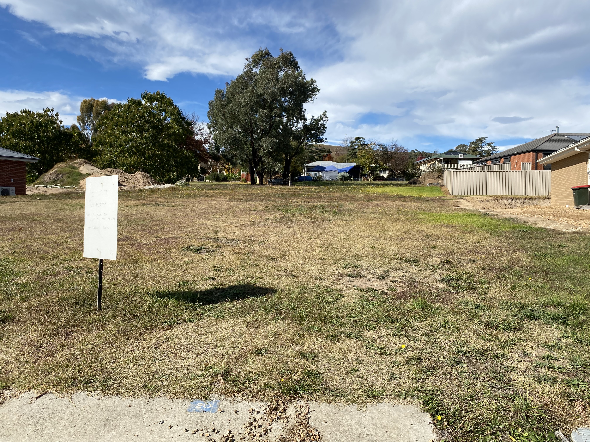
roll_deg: -0.7
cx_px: 295
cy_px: 221
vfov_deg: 53.1
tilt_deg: -1.0
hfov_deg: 67.3
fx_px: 443
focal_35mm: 26
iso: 32
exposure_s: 1/3497
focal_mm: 4.25
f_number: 1.8
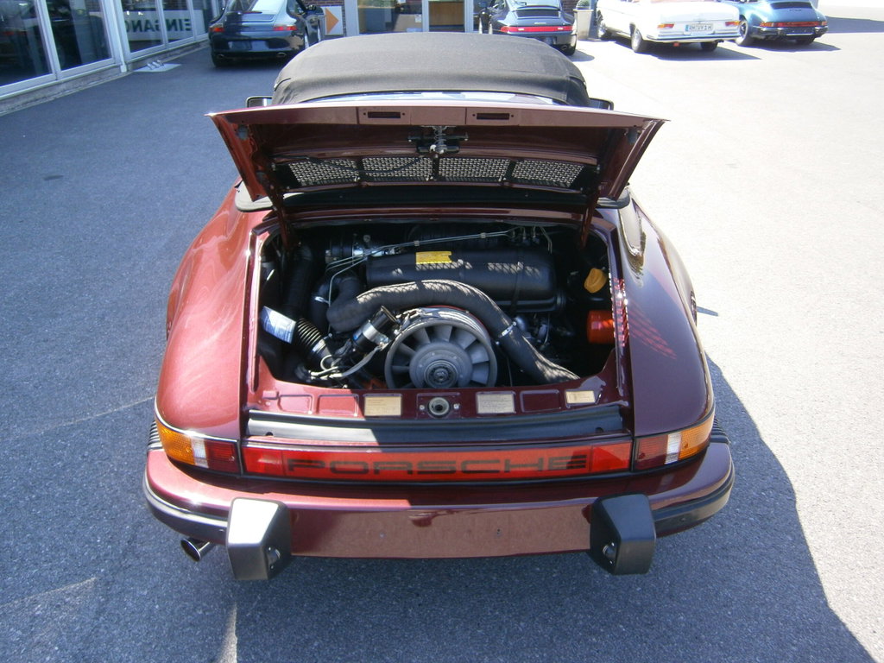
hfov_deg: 67.3
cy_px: 332
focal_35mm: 26
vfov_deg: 53.1
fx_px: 664
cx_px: 442
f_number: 2.8
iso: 125
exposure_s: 1/250
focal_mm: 4.7
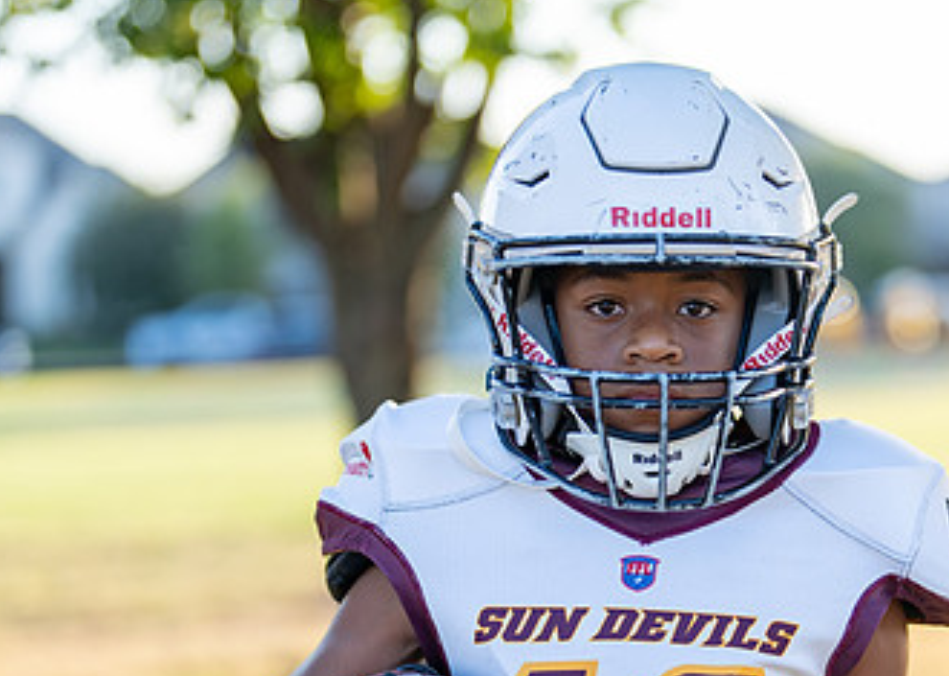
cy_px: 571
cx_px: 737
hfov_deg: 20.0
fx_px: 2666
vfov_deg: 14.3
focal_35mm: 99
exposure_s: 1/1000
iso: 100
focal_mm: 50
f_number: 1.2
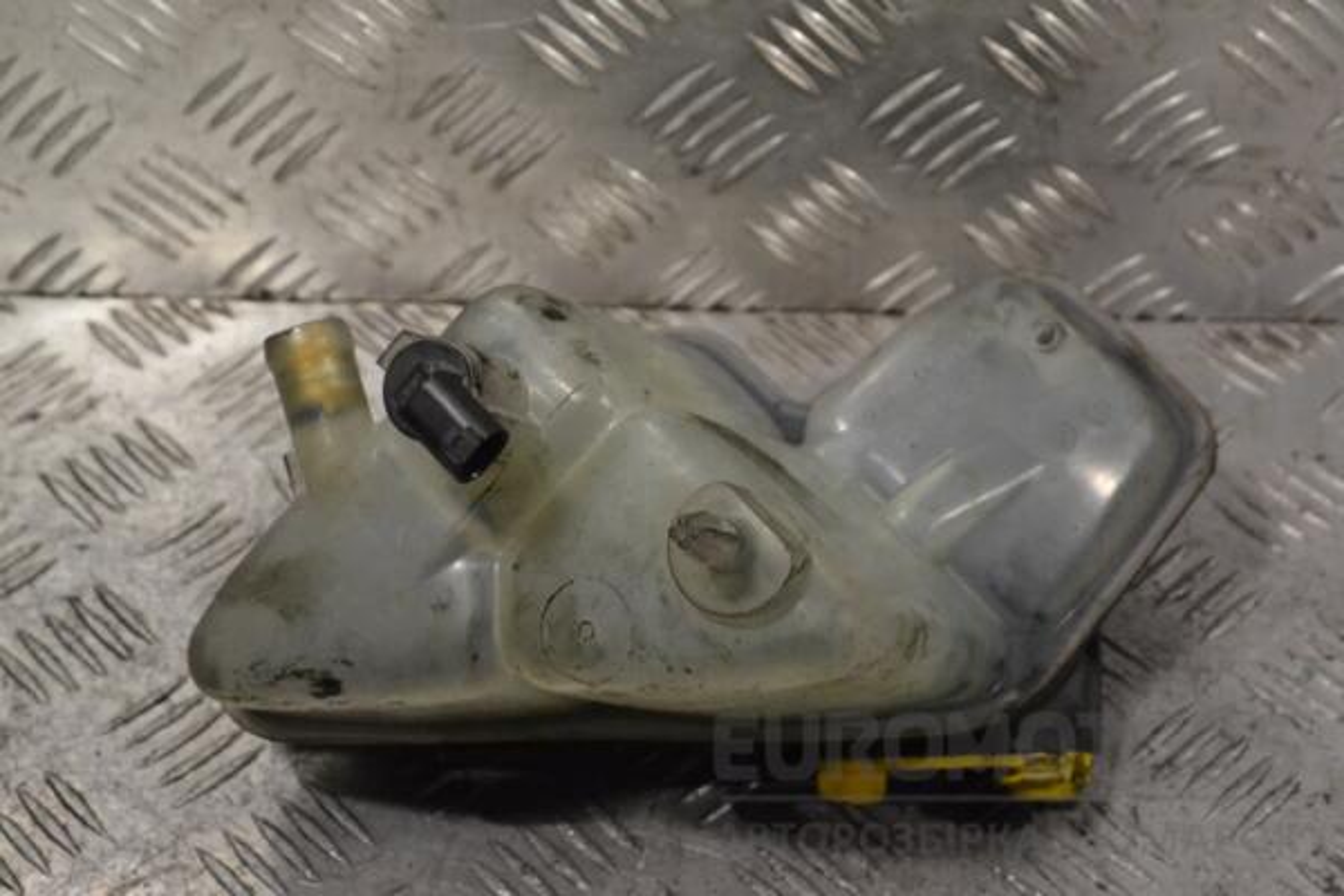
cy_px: 448
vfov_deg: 20.6
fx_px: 2464
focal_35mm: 66
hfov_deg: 30.5
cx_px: 672
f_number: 9
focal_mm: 44
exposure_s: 1/320
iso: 3200
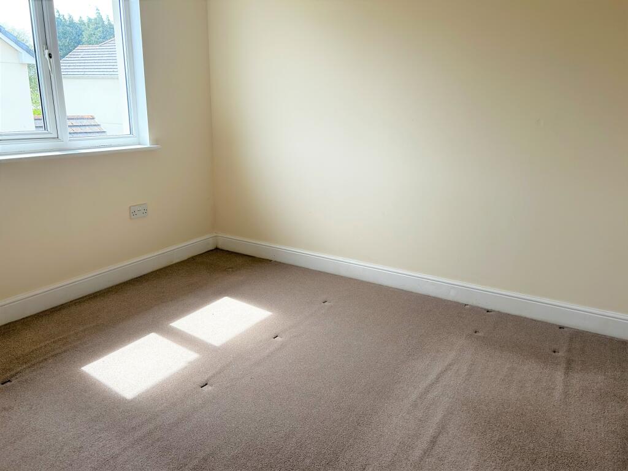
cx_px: 314
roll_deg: -0.8
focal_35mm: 26
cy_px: 236
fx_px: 472
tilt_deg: -15.8
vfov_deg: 53.1
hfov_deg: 67.3
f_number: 1.5
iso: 50
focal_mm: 5.7
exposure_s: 1/486
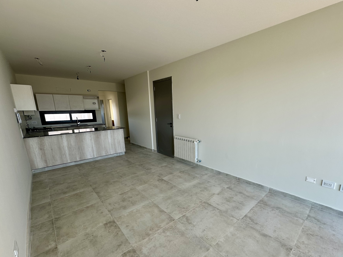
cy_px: 143
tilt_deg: -11.6
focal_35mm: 16
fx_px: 159
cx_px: 186
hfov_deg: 94.3
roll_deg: +0.6
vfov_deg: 77.8
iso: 64
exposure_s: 1/99
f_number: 2.2
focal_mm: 2.22
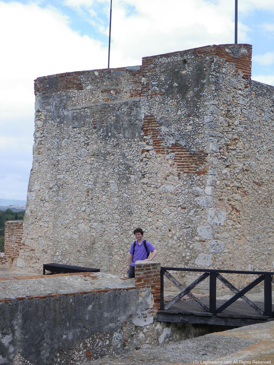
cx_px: 137
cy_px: 182
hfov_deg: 29.7
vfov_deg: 38.9
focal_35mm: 49
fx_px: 517
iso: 80
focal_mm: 8.7
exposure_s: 1/320
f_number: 4.2
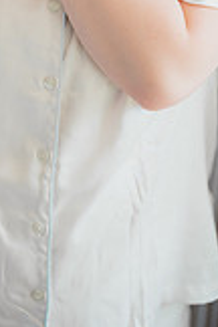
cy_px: -83
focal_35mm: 139
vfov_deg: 14.2
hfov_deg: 9.8
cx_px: 40
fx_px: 1262
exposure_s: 1/400
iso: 400
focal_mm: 50
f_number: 1.2
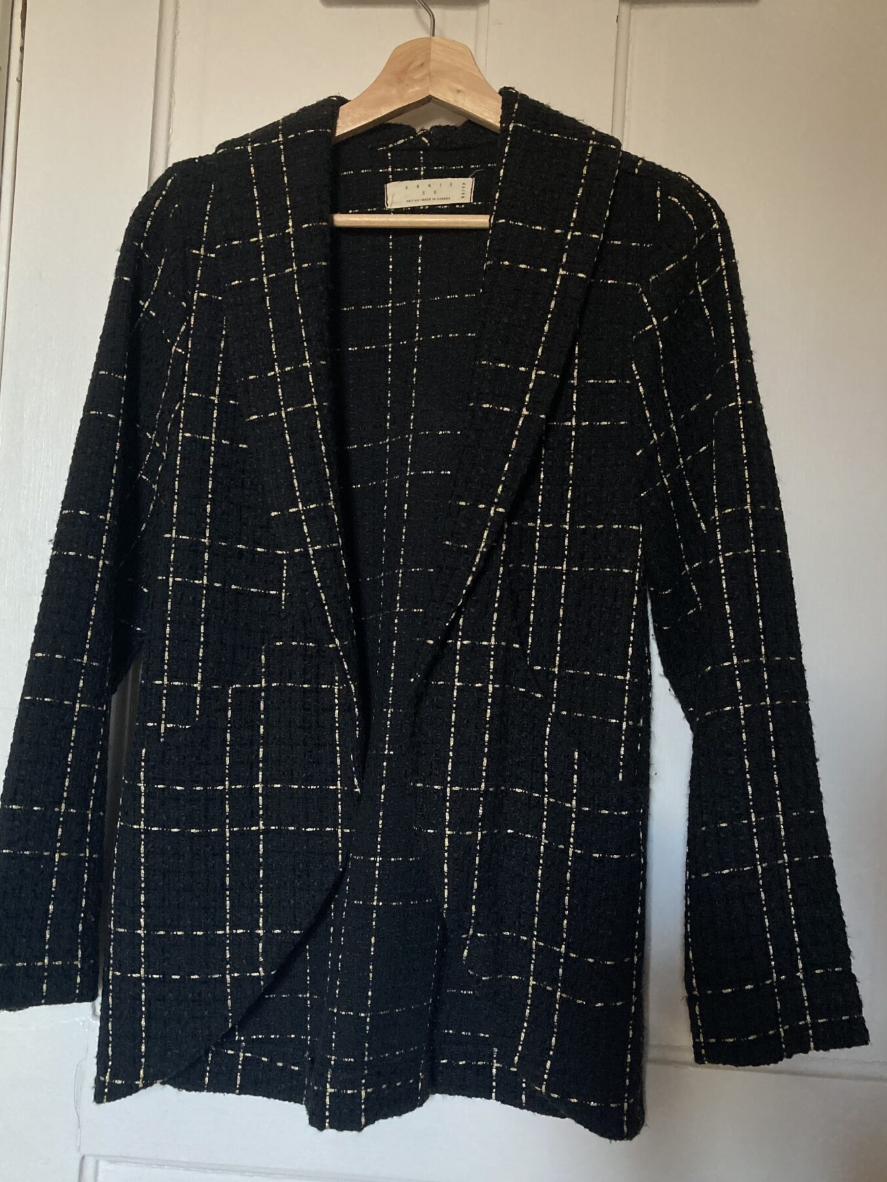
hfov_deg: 44.2
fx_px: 1093
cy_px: 608
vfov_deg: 56.8
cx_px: 431
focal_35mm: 32
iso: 200
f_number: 1.8
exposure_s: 1/60
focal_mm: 3.99
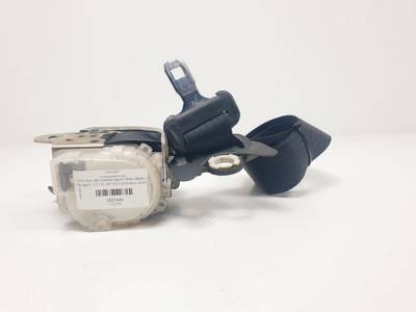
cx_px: 208
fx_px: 312
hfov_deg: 67.3
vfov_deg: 53.1
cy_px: 156
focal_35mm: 26
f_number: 2.4
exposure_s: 1/275
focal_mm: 4.3
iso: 50
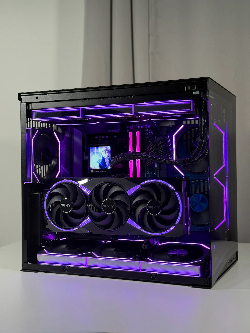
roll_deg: +0.1
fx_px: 462
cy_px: 166
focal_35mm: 48
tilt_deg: +1.6
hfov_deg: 30.3
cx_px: 125
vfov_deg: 39.7
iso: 200
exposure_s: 1/60
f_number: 1.78
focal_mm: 6.76
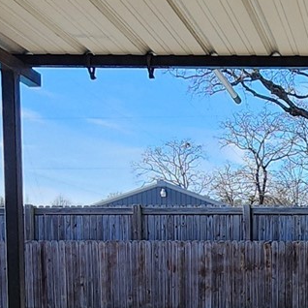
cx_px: 350
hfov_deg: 21.9
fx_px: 745
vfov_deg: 22.0
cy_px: 348
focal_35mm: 74
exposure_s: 1/582
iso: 50
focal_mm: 2.2
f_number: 2.2
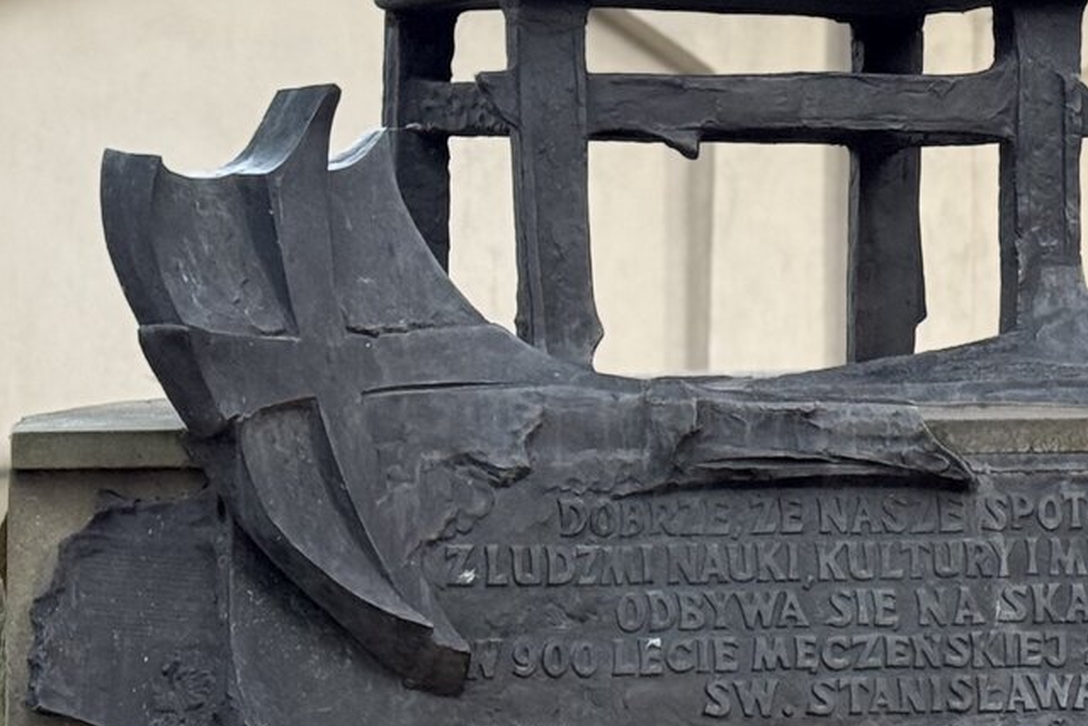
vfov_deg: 8.8
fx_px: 4715
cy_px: 104
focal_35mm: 156
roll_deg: -0.6
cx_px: 882
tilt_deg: +0.9
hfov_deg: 13.1
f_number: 1.78
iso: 160
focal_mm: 6.76
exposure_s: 1/60
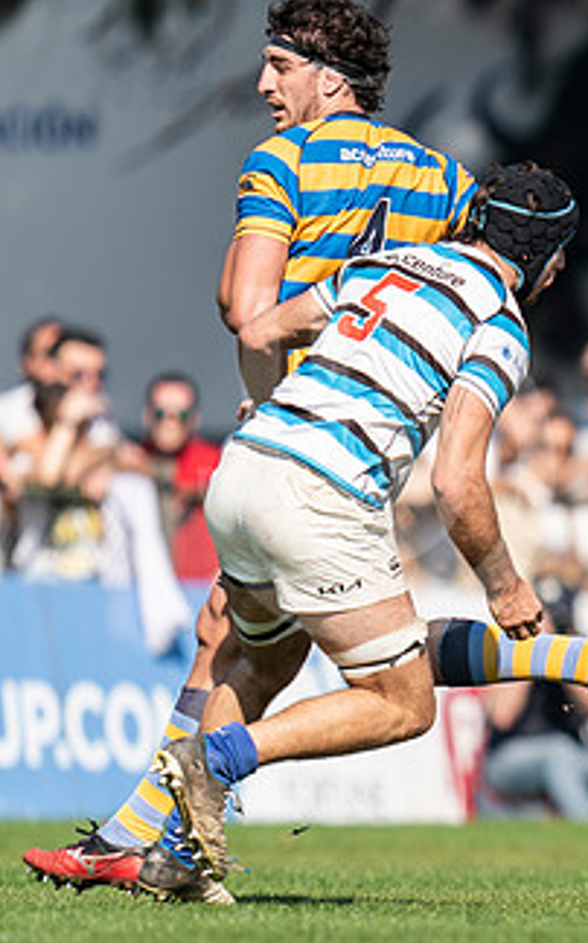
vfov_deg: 1.6
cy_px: 542
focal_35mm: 1300
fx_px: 33391
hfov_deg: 1.0
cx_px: 1107
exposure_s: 1/1250
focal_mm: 400
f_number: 2.8
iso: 100
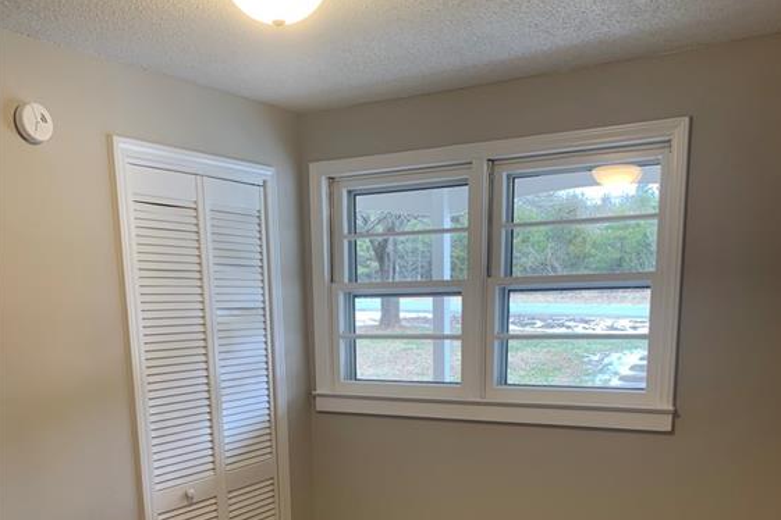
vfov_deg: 34.1
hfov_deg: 51.9
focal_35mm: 37
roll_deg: +1.7
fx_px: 803
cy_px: 464
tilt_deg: -11.5
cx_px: 397
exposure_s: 1/60
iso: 64
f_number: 1.8
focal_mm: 4.25
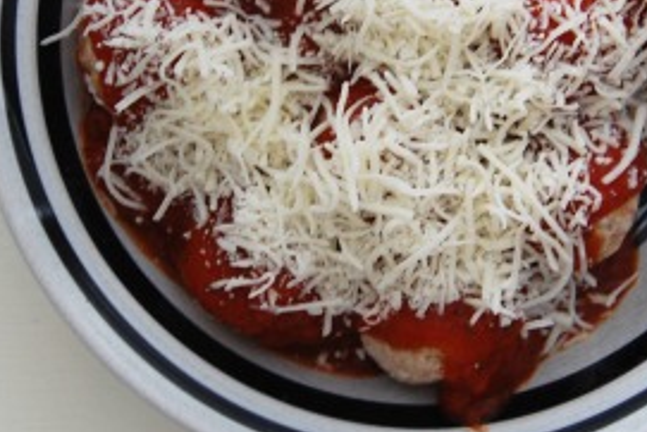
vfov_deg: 14.6
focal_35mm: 93
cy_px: 36
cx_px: 518
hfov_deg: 21.6
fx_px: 1672
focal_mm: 28
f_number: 4.5
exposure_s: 1/80
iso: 400
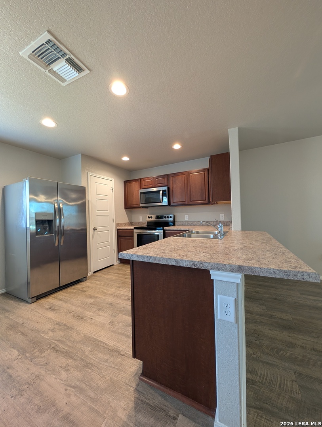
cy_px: 214
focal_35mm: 12
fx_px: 148
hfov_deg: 94.6
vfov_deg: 110.5
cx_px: 161
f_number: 1.7
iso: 64
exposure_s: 1/24
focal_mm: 2.02
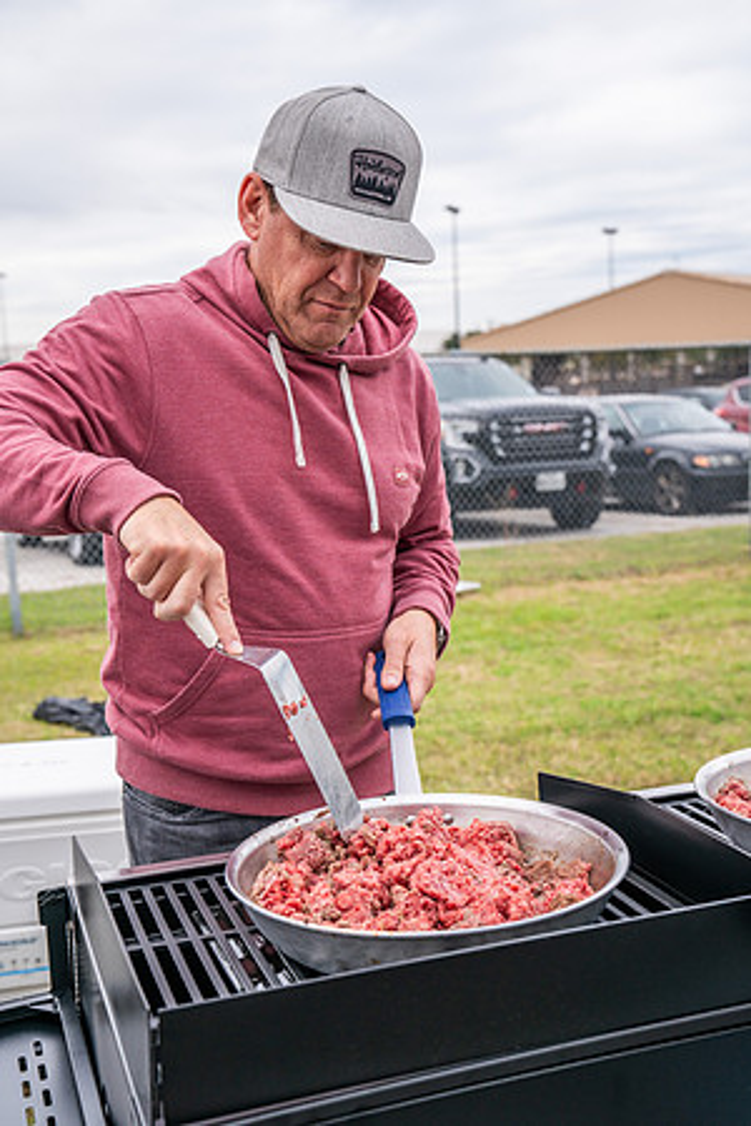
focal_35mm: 44
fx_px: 1377
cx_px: 376
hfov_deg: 30.5
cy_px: 563
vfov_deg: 44.5
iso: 500
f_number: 5
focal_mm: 44
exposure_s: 1/640
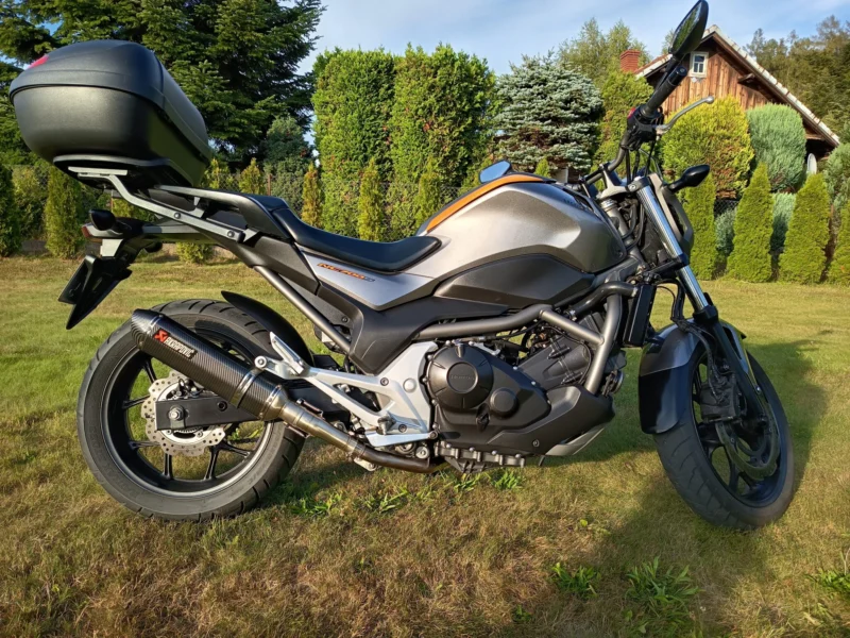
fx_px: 589
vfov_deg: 56.8
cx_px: 425
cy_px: 319
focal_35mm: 24
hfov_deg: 71.6
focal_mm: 5.24
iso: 50
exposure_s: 1/170
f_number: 1.7
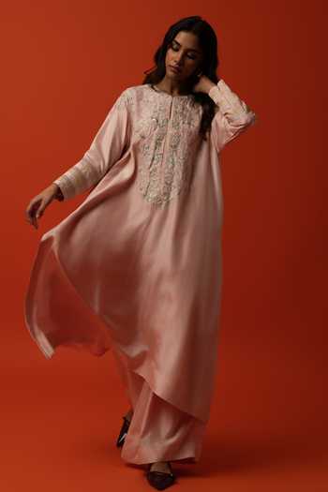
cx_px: 164
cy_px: 246
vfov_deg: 28.8
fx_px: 957
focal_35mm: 70
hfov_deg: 19.5
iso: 125
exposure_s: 1/125
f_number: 9
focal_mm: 70
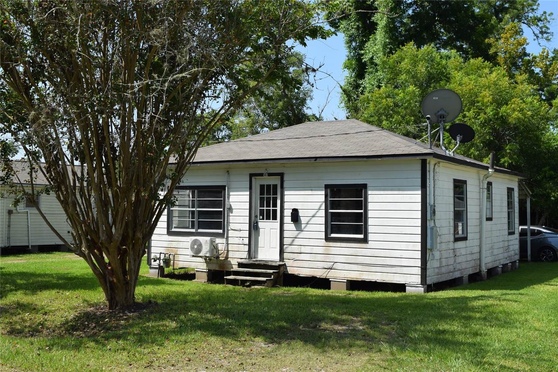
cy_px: 186
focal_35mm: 42
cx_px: 279
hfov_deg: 46.4
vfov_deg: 31.9
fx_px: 651
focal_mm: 28
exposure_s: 1/400
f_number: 10
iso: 200
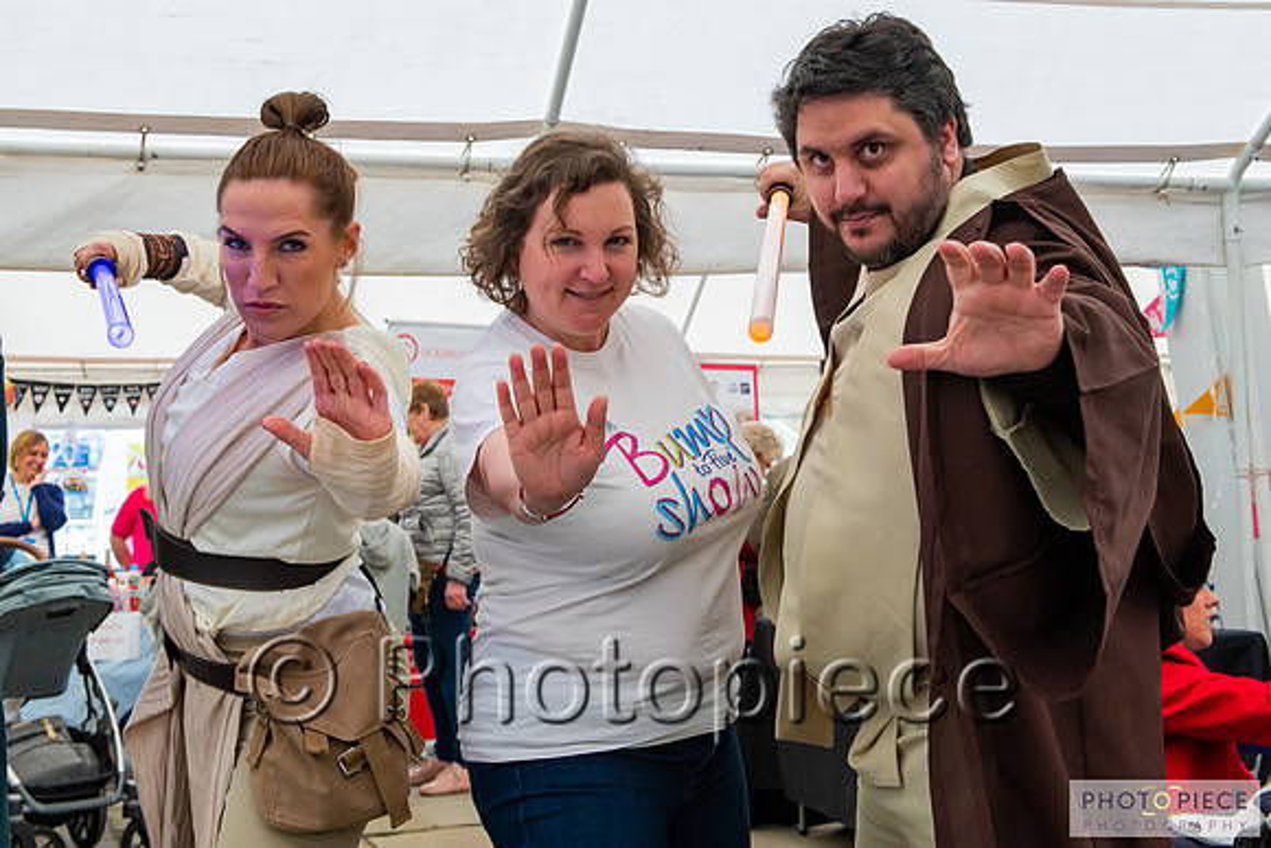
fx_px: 1870
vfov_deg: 25.4
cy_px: 299
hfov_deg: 37.5
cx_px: 626
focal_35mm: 53
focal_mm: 38
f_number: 6.3
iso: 360
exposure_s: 1/250
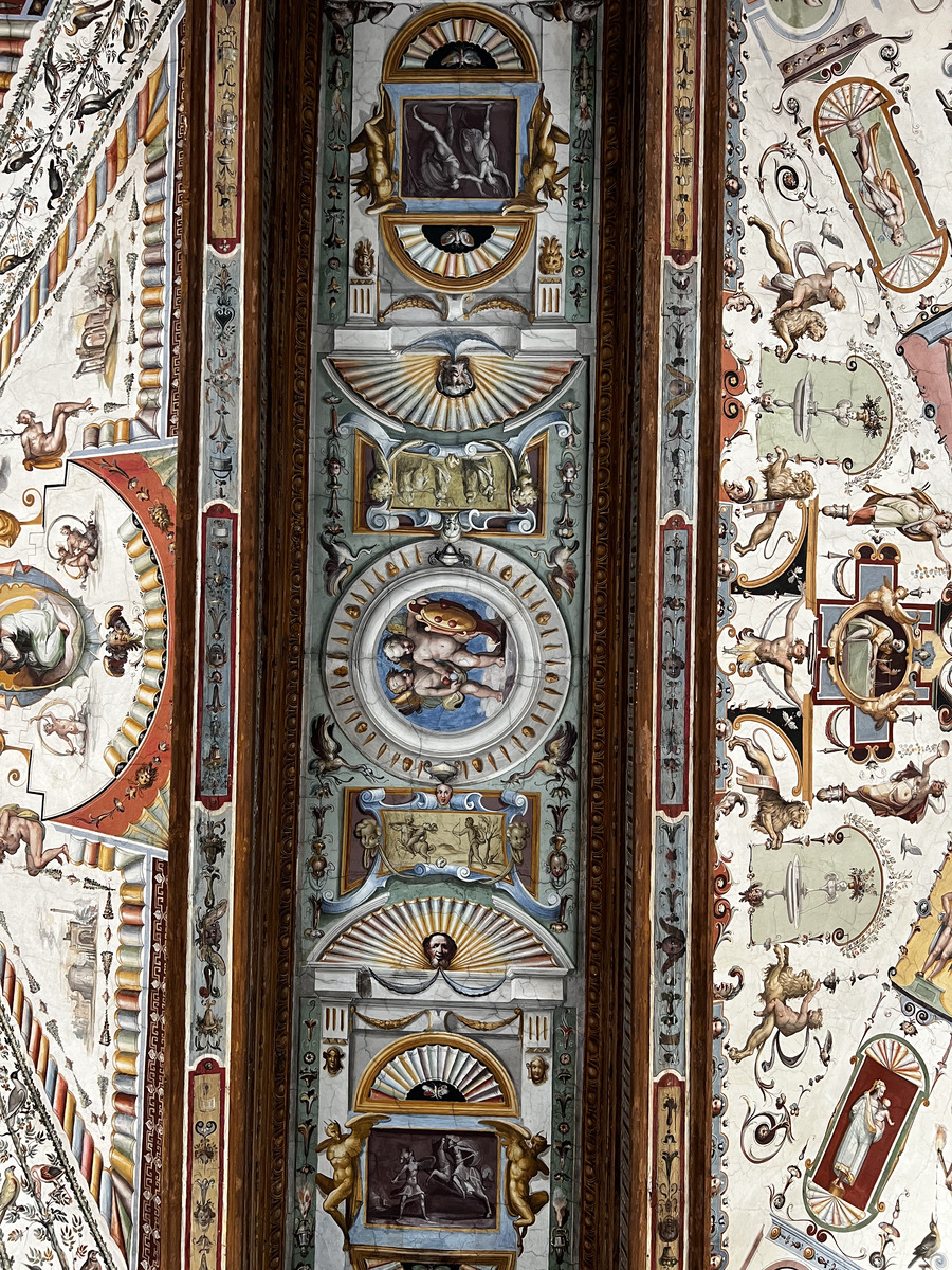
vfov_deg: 67.3
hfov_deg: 53.1
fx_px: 953
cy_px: 635
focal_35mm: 26
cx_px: 476
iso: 125
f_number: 1.5
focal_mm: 5.7
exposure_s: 1/81
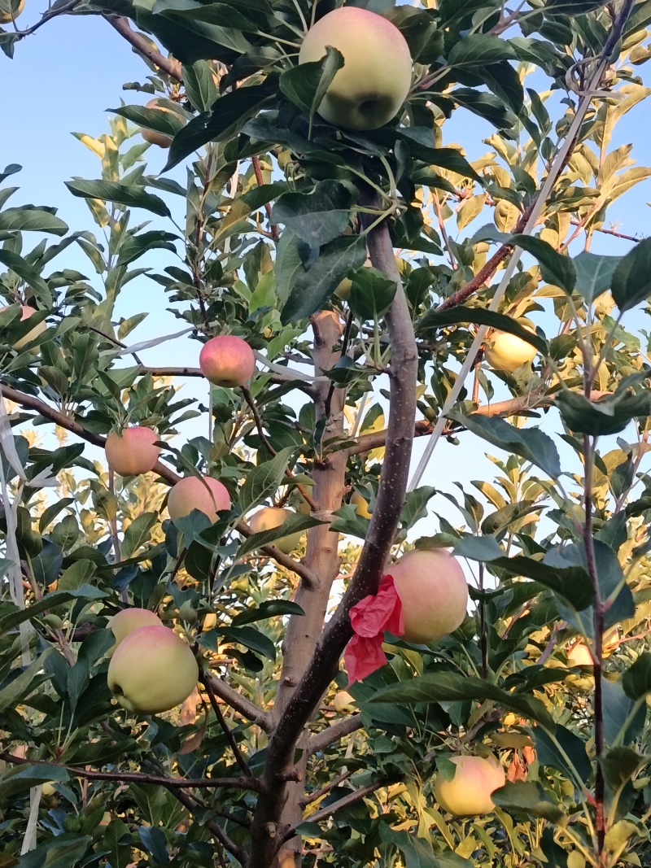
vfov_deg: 39.7
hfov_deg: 30.3
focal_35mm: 48
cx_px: 326
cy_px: 434
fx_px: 1204
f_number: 1.75
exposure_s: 1/100
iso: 143
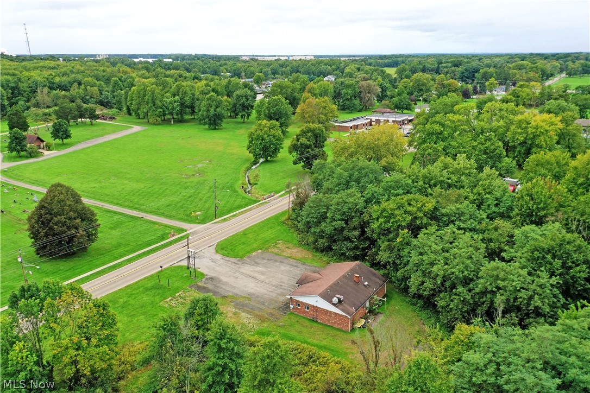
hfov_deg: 65.5
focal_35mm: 28
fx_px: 459
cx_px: 295
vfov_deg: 46.4
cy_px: 196
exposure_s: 1/200
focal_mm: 10.26
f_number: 4.5
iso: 100
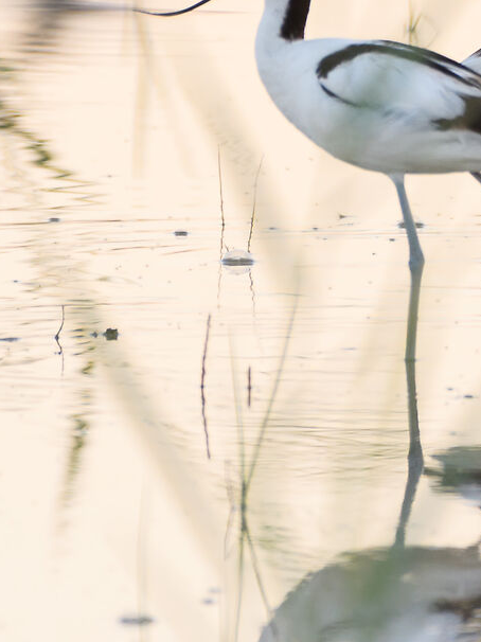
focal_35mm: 2856
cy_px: -26
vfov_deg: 0.7
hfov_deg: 0.5
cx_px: 734
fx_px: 52951
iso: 220
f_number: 5.6
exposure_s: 1/200
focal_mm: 500
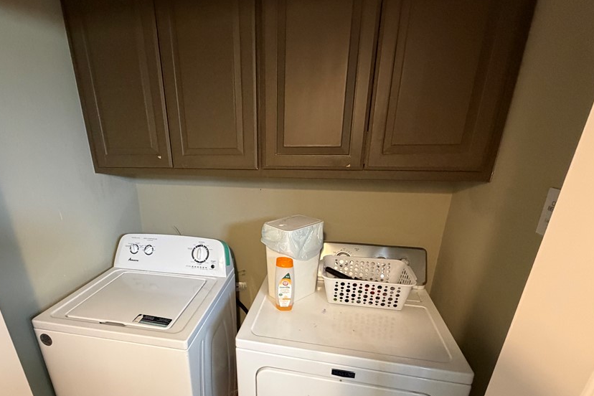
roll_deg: +1.2
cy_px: 245
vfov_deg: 66.5
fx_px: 297
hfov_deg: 89.5
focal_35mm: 18
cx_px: 259
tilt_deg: -20.4
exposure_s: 1/60
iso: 500
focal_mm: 2.22
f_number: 2.2
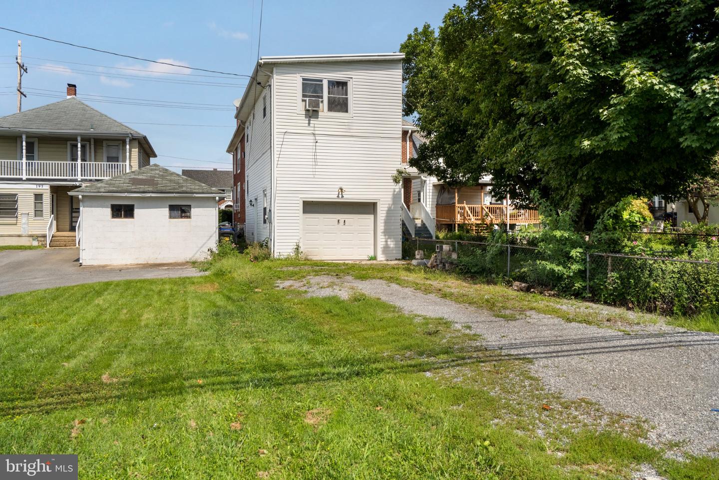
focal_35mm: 26
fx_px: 519
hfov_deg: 69.4
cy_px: 240
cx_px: 360
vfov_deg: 49.6
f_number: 8
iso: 1250
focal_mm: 26
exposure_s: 1/1250
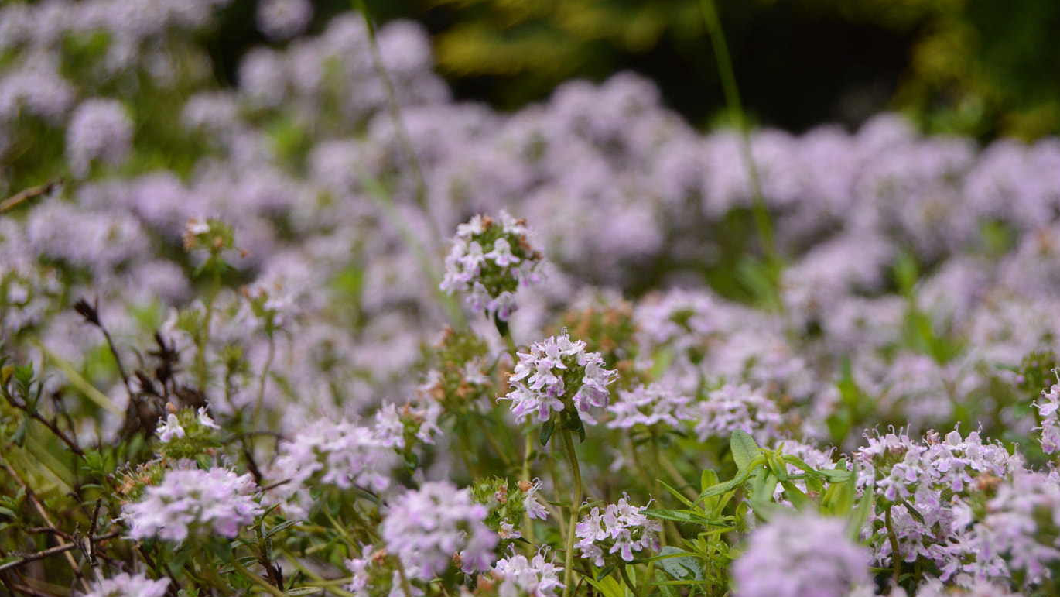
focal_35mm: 88
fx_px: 2474
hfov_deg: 24.2
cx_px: 593
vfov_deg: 13.7
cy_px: 399
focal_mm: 48
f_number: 5.6
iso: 360
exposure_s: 1/125
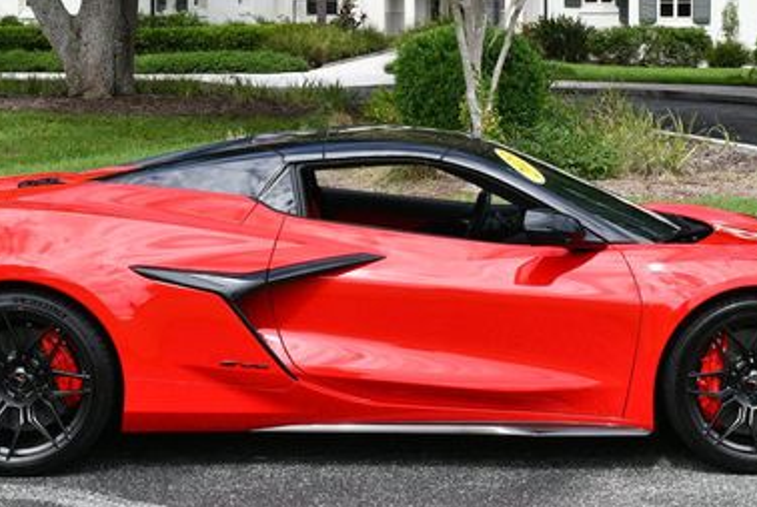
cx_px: 403
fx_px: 1853
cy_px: 136
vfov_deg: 15.5
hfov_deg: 23.1
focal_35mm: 88
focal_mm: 26
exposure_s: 1/250
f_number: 8
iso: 160
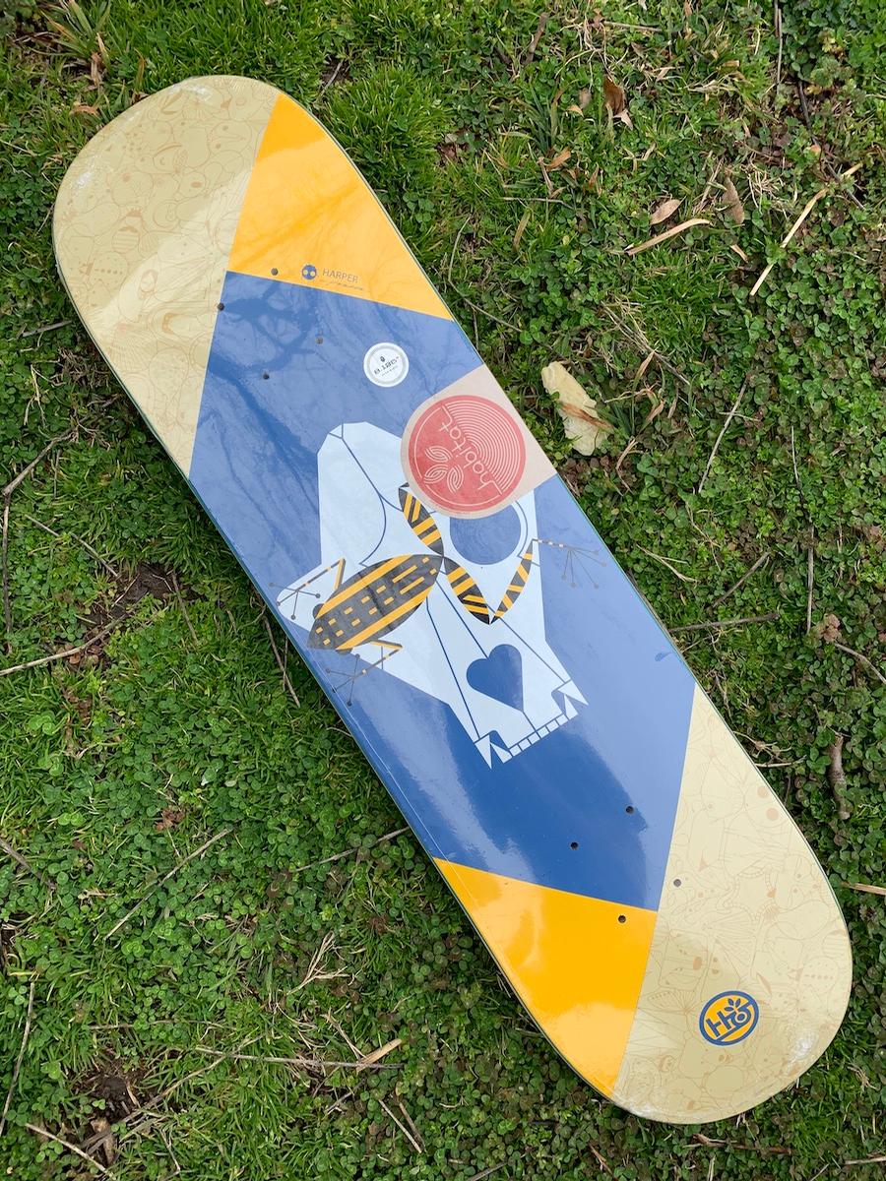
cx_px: 443
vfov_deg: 67.3
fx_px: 887
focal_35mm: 26
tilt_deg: -83.5
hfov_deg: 53.1
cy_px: 590
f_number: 1.8
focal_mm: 4.25
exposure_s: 1/829
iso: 25
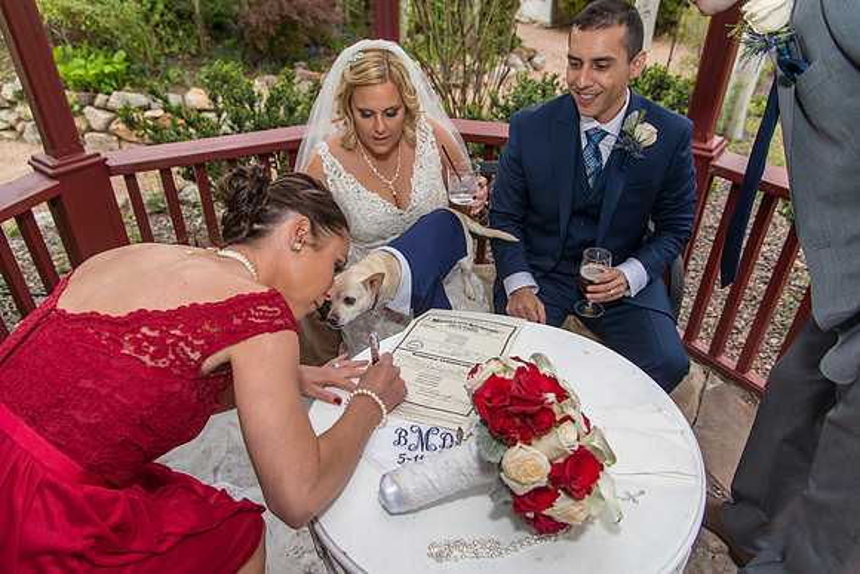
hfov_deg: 73.7
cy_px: 287
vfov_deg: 53.2
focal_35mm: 24
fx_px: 573
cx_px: 430
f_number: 4.5
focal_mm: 24
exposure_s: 1/200
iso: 400
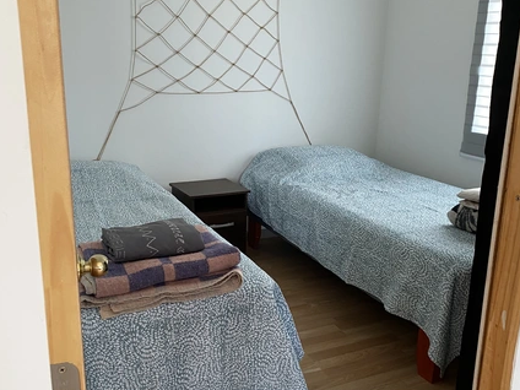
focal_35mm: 27
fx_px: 406
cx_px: 258
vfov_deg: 51.4
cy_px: 199
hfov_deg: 65.3
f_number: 1.8
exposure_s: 1/60
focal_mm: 4.25
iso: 125
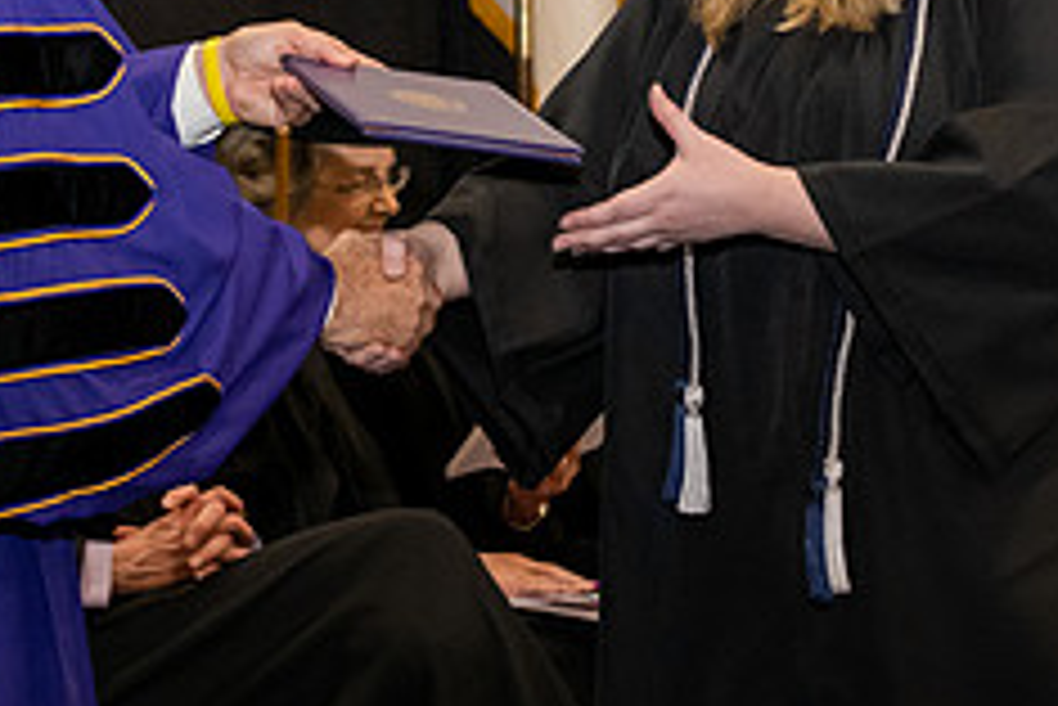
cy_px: 7
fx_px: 5087
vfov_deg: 7.9
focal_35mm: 173
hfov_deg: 11.9
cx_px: 482
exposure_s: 1/200
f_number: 5.6
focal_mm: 70
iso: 2500
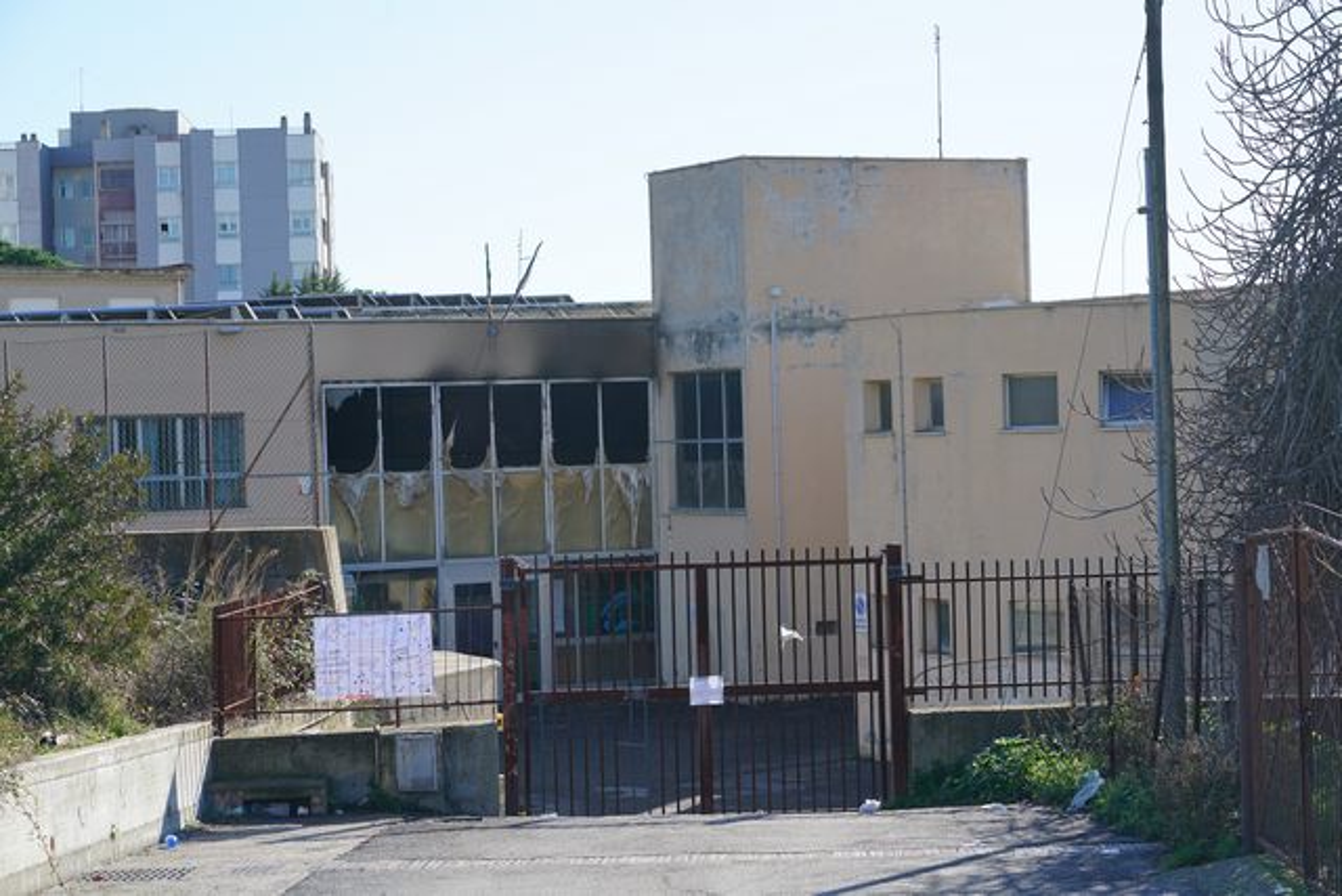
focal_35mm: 85
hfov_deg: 23.9
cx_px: 671
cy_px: 448
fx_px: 3169
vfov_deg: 16.1
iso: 320
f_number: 9
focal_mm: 85
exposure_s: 1/500
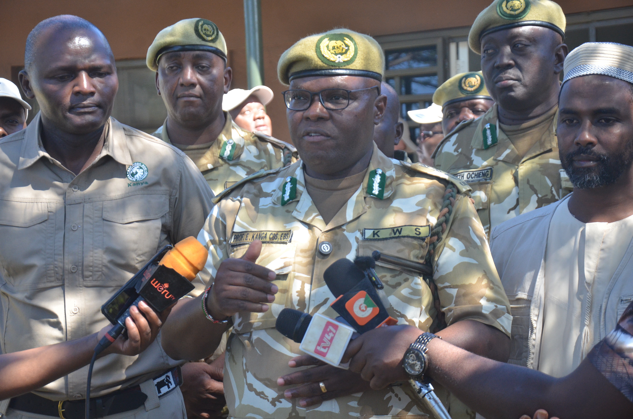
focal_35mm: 87
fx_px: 1527
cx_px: 316
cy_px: 210
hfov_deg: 23.4
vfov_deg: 15.6
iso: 800
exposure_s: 1/640
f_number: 6.3
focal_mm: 58
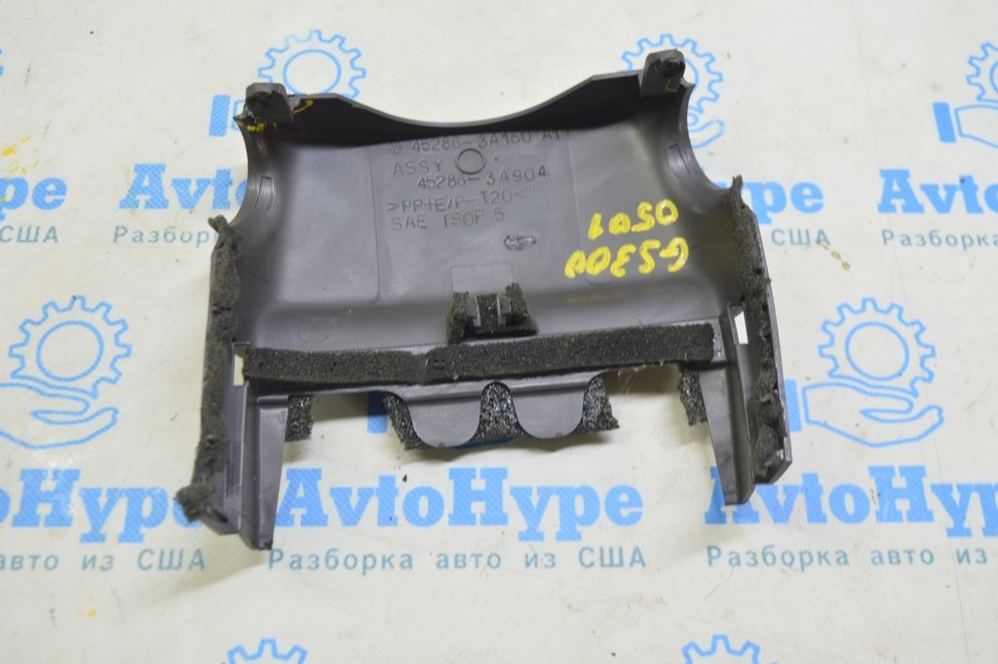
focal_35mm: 39
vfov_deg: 34.2
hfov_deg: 49.6
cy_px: 332
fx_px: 1080
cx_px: 499
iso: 400
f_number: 5.6
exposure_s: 1/15
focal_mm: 26
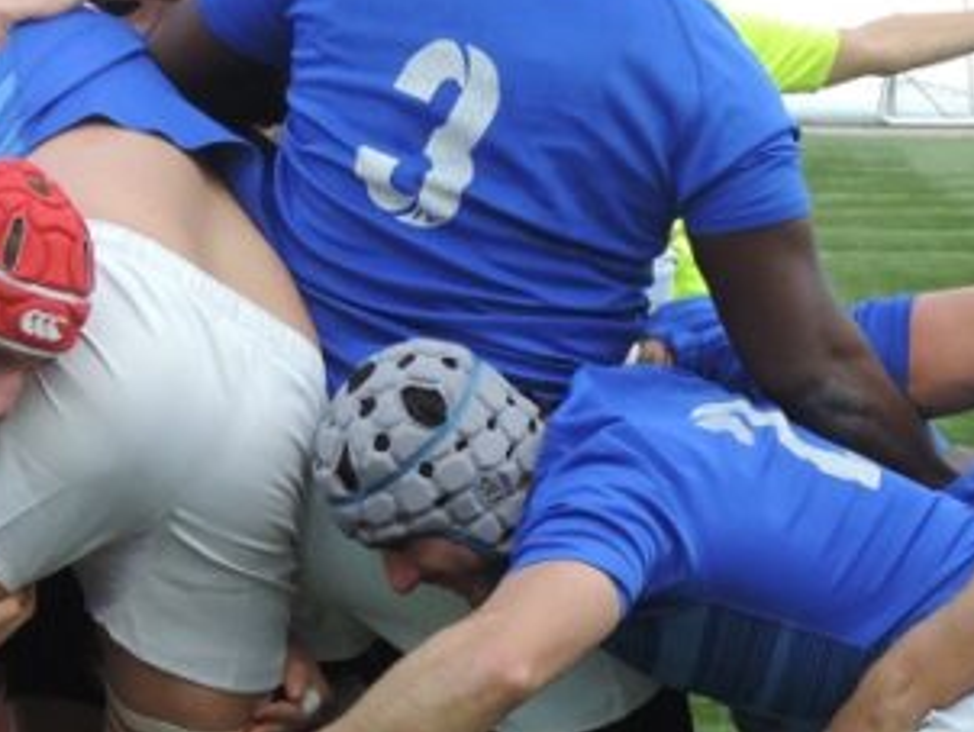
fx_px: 8054
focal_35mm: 286
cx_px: 368
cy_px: 684
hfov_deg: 6.9
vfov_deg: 5.2
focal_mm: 24
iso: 800
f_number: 5.4
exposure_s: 1/500
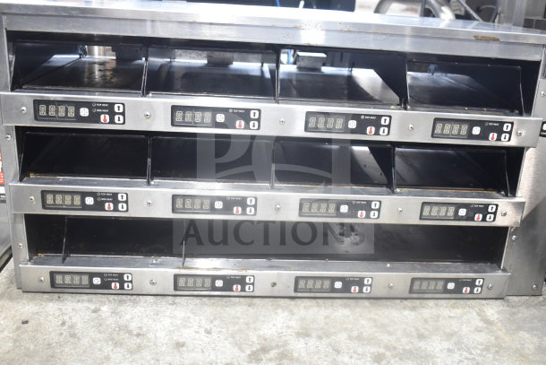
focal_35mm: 36
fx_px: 546
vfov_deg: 36.9
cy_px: 182
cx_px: 273
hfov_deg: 53.1
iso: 1250
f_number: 4
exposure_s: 1/40
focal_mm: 24
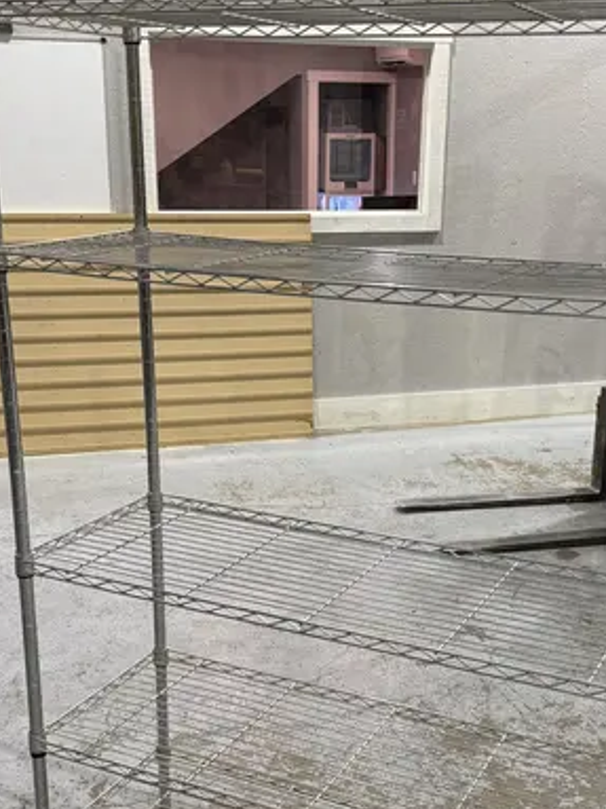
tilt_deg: -18.9
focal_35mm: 47
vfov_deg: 40.1
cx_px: 349
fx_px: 1098
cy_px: 515
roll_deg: -0.7
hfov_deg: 30.8
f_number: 1.78
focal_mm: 6.76
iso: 125
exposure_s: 1/120
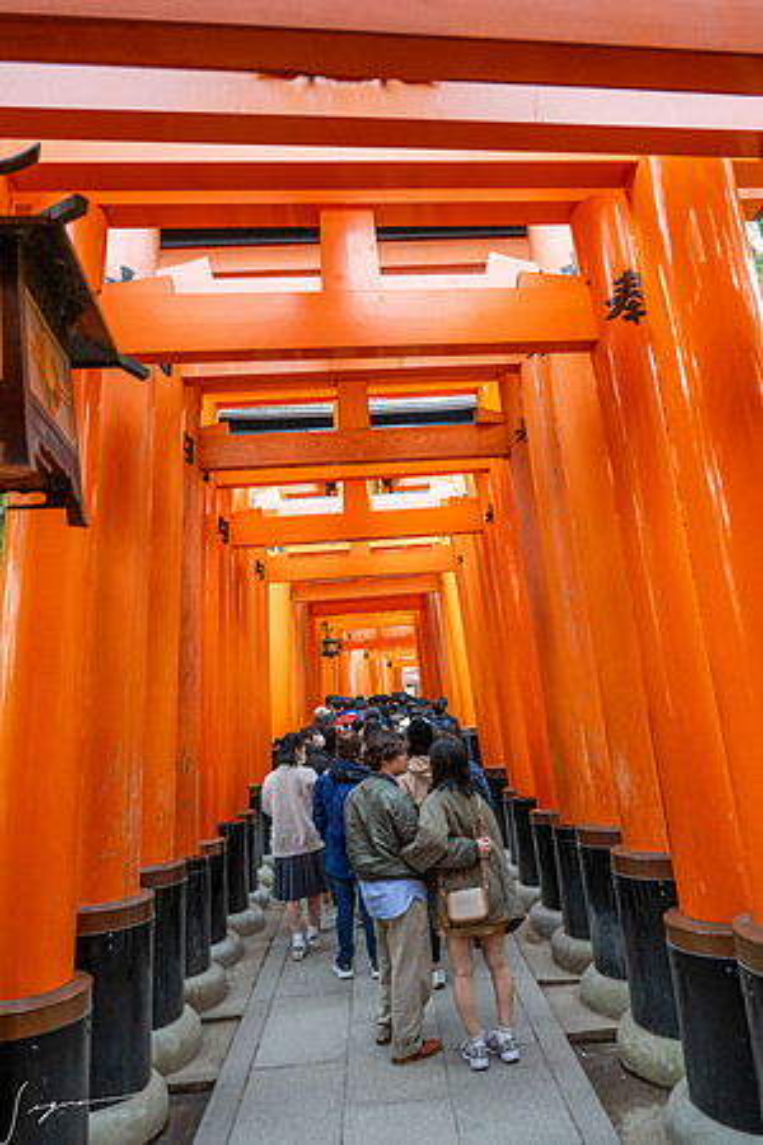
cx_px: 382
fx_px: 763
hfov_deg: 53.1
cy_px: 572
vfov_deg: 73.7
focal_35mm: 24
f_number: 4
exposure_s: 1/500
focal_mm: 24
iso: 2000
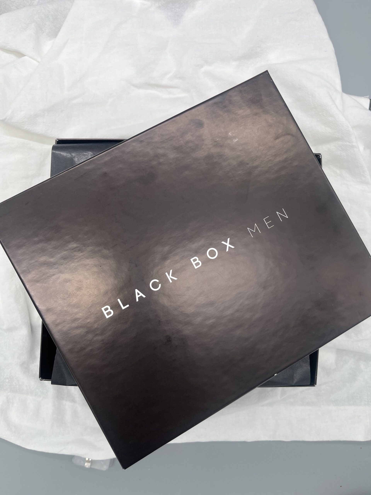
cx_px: 186
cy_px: 248
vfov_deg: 67.3
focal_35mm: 26
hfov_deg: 53.1
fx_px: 372
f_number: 1.6
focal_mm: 5.1
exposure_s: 1/288
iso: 40
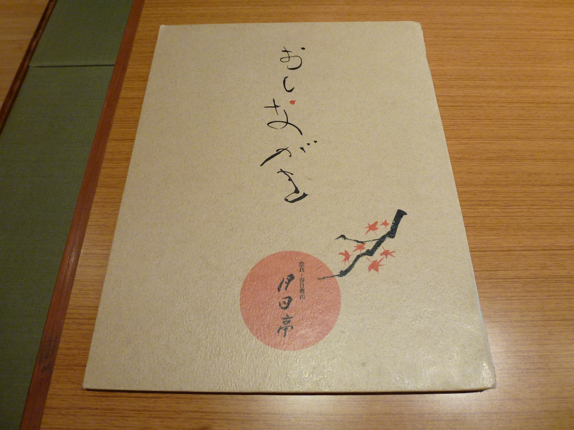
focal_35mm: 24
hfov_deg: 71.6
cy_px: 215
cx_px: 287
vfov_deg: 56.8
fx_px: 398
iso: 200
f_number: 3.3
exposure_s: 1/20
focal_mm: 4.3
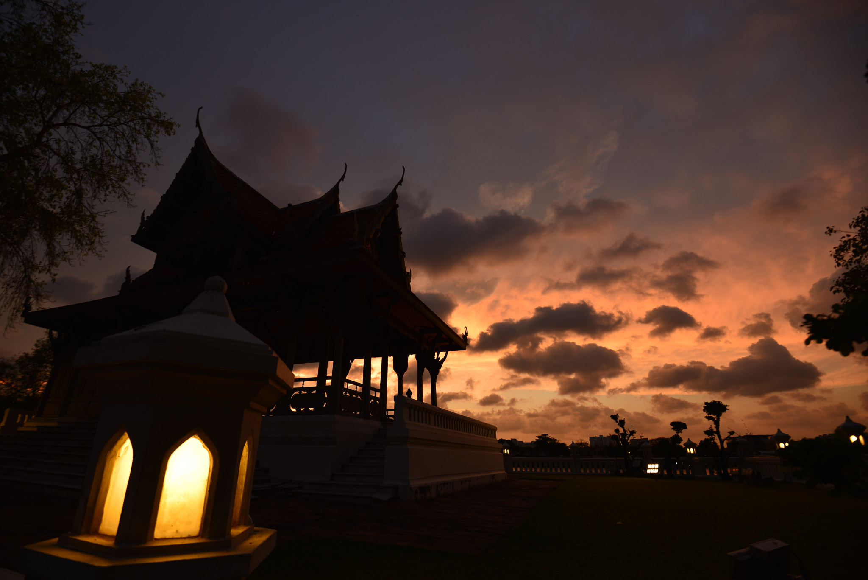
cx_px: 434
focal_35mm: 16
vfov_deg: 73.8
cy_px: 290
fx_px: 386
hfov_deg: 96.7
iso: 100
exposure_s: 1/40
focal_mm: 16
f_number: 4
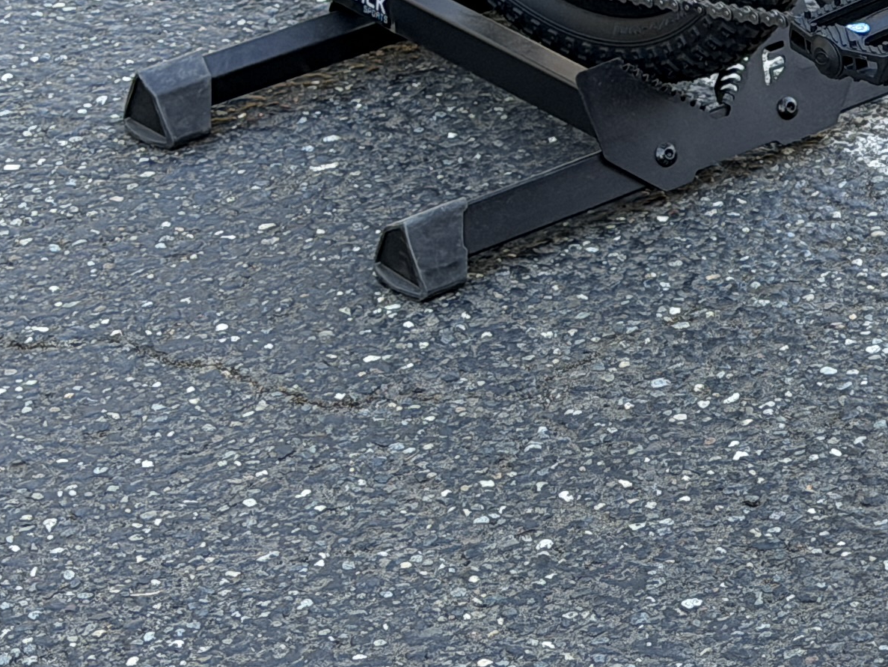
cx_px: 1368
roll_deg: -1.0
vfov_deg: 9.0
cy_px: -55
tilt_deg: -24.2
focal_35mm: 163
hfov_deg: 11.6
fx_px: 4183
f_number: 1.78
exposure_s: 1/121
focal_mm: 6.76
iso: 64
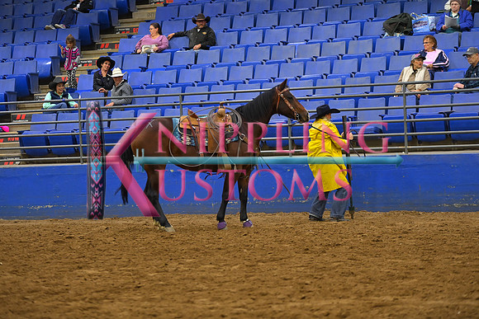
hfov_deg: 18.3
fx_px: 1491
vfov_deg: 12.2
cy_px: 160
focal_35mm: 112
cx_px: 240
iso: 3200
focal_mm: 112
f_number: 2.8
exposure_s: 1/400
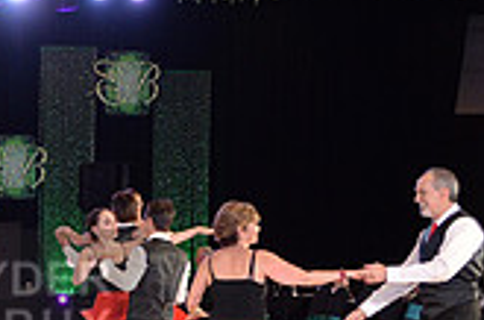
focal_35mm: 141
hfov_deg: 13.9
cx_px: -173
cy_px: 307
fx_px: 1890
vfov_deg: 9.6
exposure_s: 1/250
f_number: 4
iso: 1600
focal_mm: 40
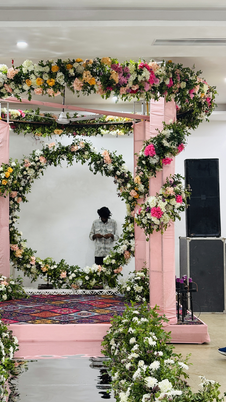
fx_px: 607
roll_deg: -0.1
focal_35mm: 57
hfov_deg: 21.0
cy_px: 200
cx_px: 76
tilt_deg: +1.0
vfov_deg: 36.6
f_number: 1.6
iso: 80
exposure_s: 1/51
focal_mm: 5.96
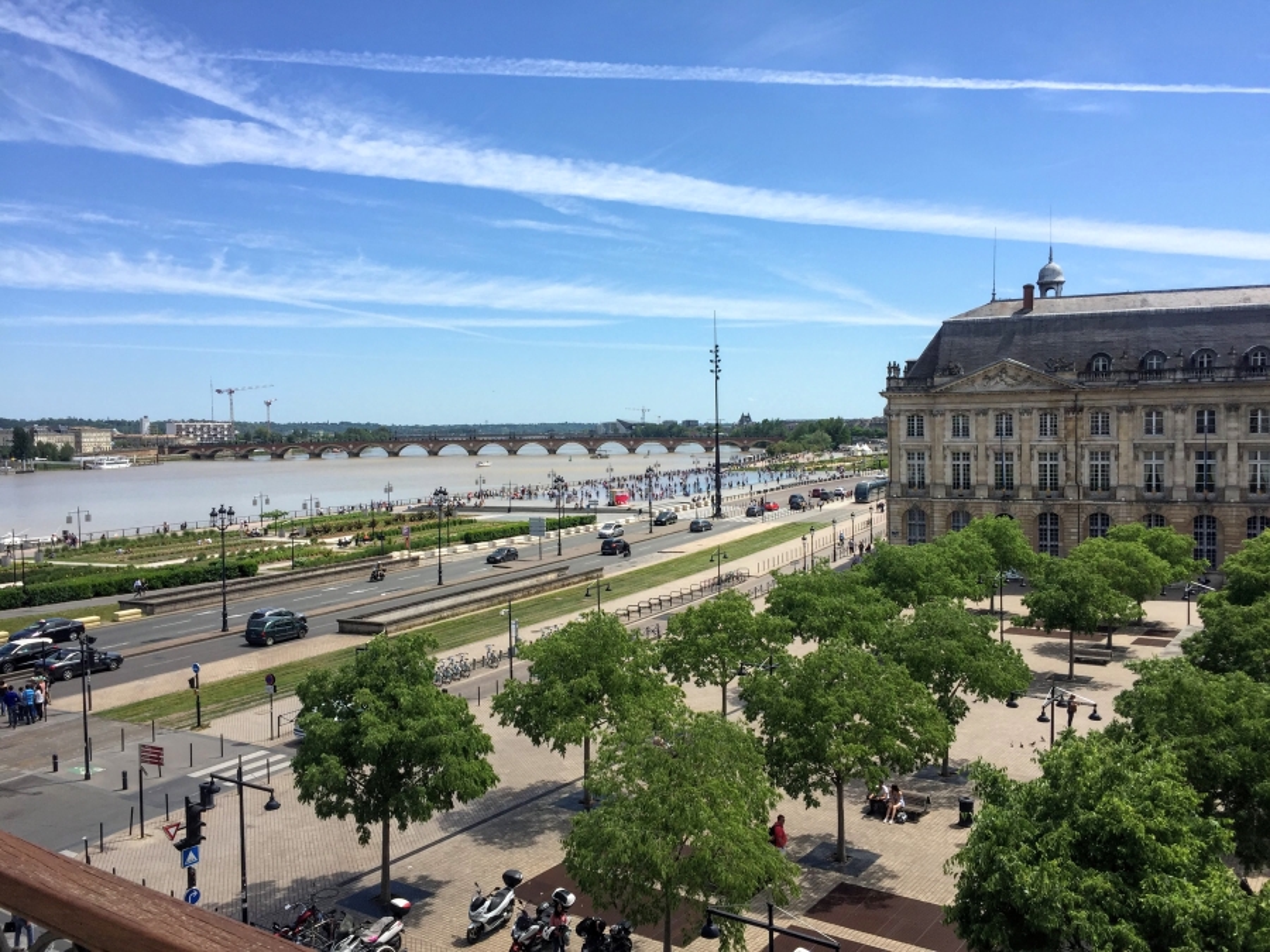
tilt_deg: -1.8
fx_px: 1064
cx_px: 635
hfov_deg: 61.7
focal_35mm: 29
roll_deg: +0.9
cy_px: 476
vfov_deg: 48.2
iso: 32
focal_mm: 4.15
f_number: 2.2
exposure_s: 1/2198
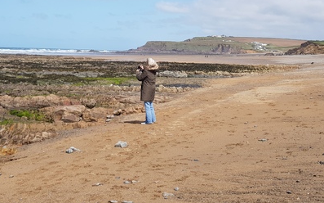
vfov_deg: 44.4
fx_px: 247
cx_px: 160
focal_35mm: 28
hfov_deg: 66.5
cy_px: 87
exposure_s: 1/2256
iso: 40
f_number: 1.7
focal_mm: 4.2
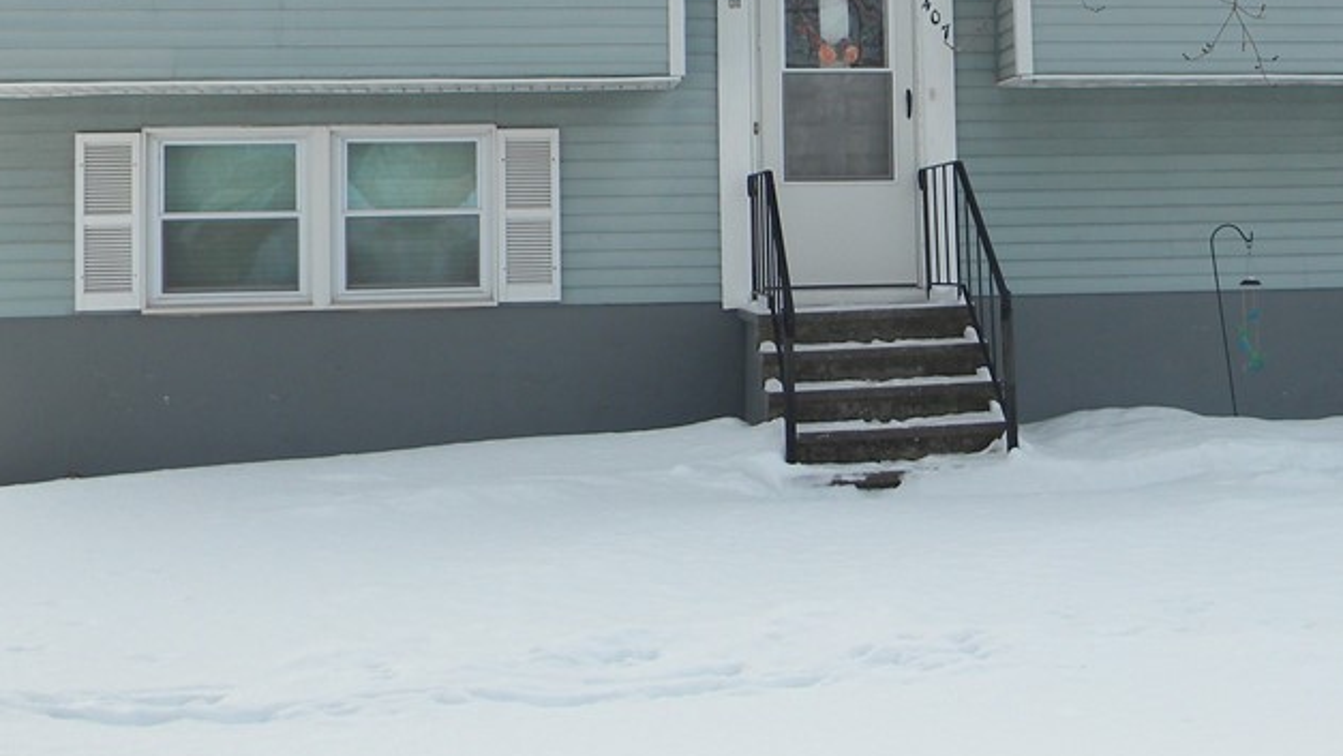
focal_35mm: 64
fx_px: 2280
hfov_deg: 32.4
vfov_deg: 18.7
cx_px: 956
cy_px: 170
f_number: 7.4
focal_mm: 6.4
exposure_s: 1/225
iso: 80
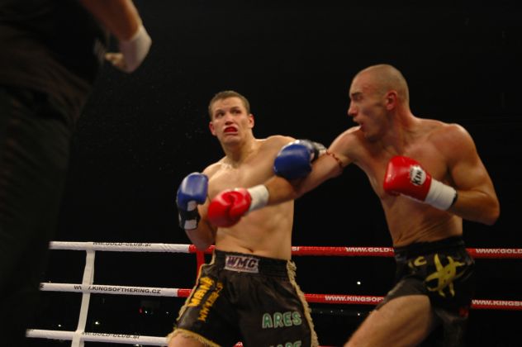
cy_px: 174
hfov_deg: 31.9
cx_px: 261
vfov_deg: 21.5
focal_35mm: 63
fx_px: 913
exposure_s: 1/400
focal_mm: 42
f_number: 2.8
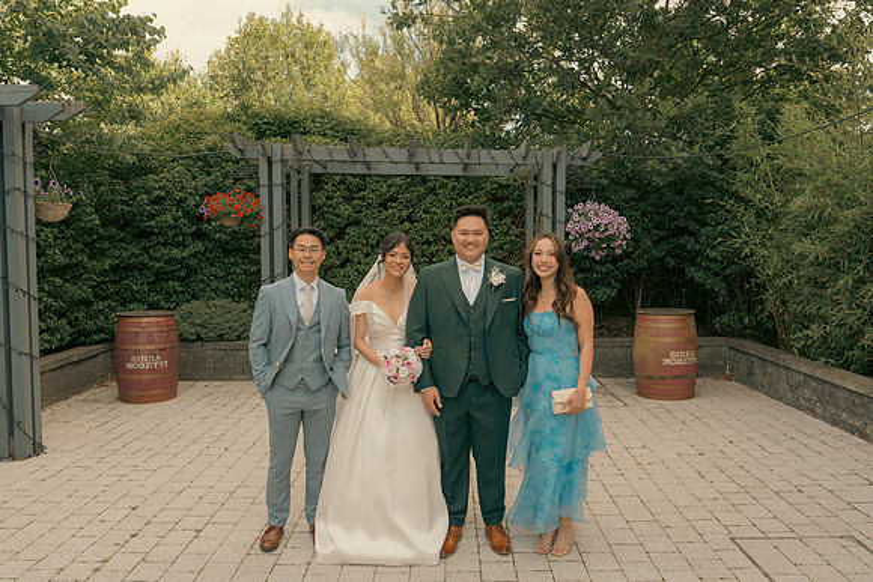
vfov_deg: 43.6
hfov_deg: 61.9
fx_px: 728
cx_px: 436
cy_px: 291
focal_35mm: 30
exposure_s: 1/160
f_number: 5.6
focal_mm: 30
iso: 160
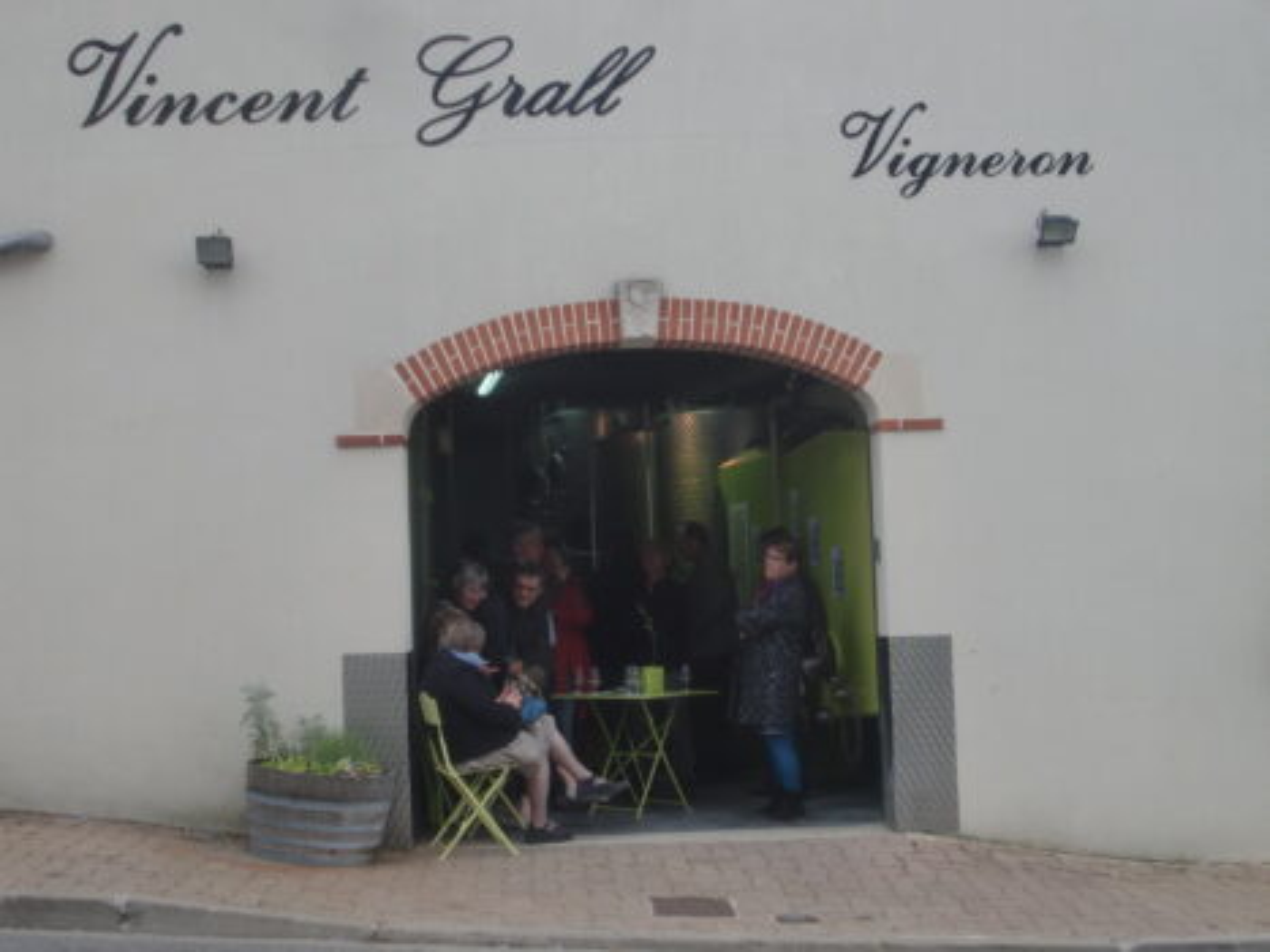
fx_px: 1907
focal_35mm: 52
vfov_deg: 28.0
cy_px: 476
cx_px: 635
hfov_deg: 36.8
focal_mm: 9.1
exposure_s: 1/60
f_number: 3.4
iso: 64
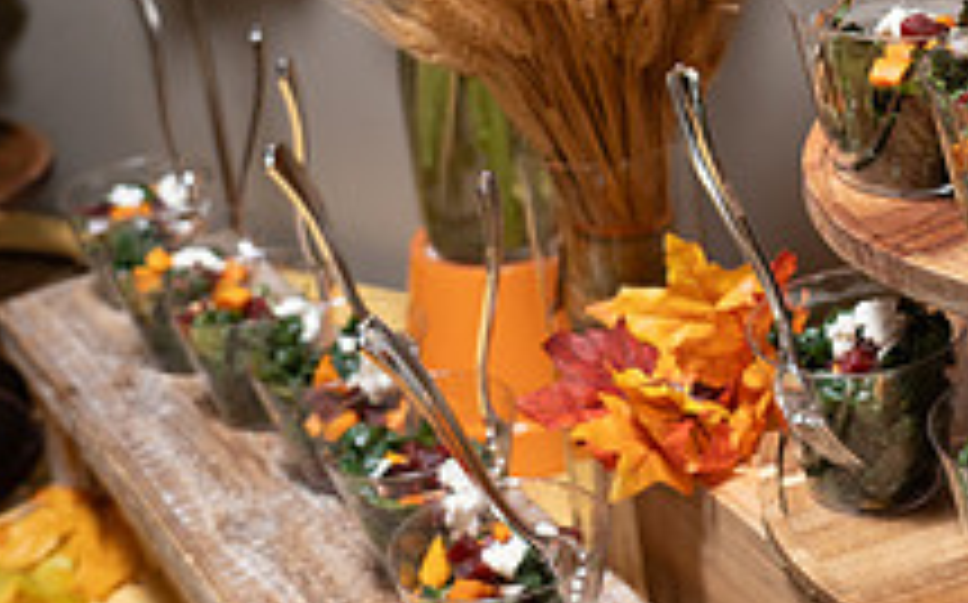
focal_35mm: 77
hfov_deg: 26.2
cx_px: 801
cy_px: -25
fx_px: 2030
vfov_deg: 16.5
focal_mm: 28
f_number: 4
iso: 1250
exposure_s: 1/125
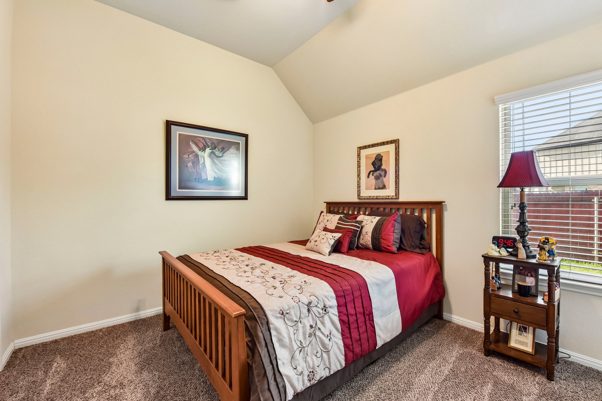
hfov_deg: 104.3
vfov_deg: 81.2
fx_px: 234
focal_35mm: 14
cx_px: 301
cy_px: 200
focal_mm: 14
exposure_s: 1/15
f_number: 8
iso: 500
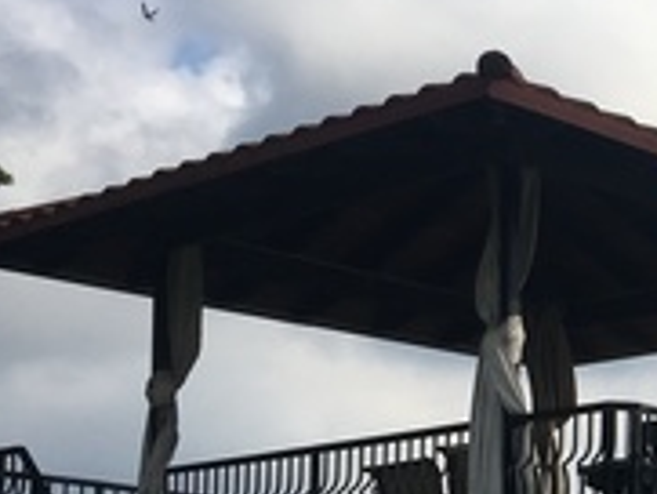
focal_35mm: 96
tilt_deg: +5.4
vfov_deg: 15.0
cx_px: 926
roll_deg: -0.3
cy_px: 559
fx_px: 1823
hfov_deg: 18.5
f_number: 2.2
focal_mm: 4.15
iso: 25
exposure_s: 1/2024
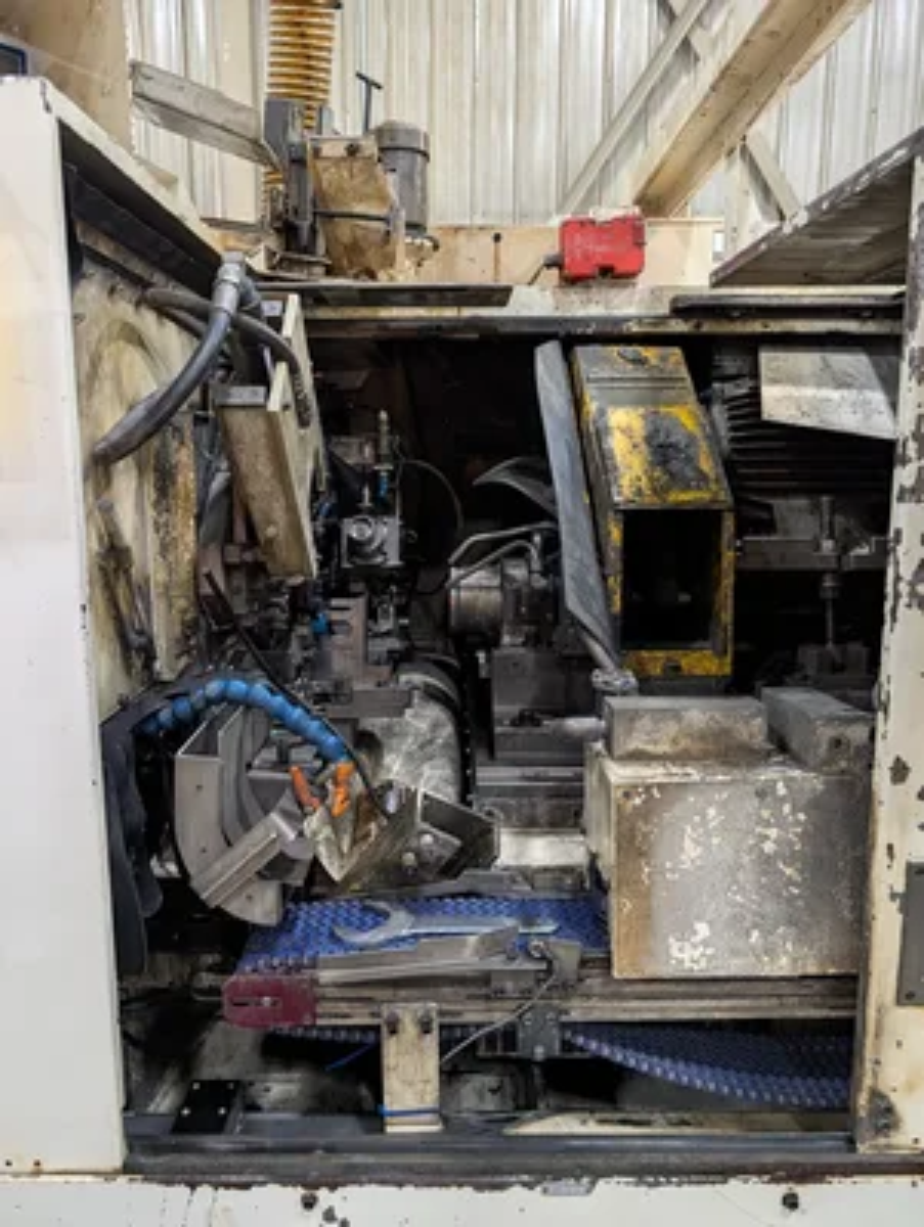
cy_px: 614
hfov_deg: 56.9
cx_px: 462
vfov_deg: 71.5
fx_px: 852
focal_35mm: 24
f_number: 1.68
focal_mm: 6.9
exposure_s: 1/132
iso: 919
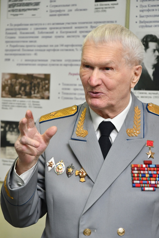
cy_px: 131
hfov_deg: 12.1
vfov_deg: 18.1
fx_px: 749
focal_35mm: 113
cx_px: 81
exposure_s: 1/200
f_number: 4.5
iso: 800
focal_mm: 66
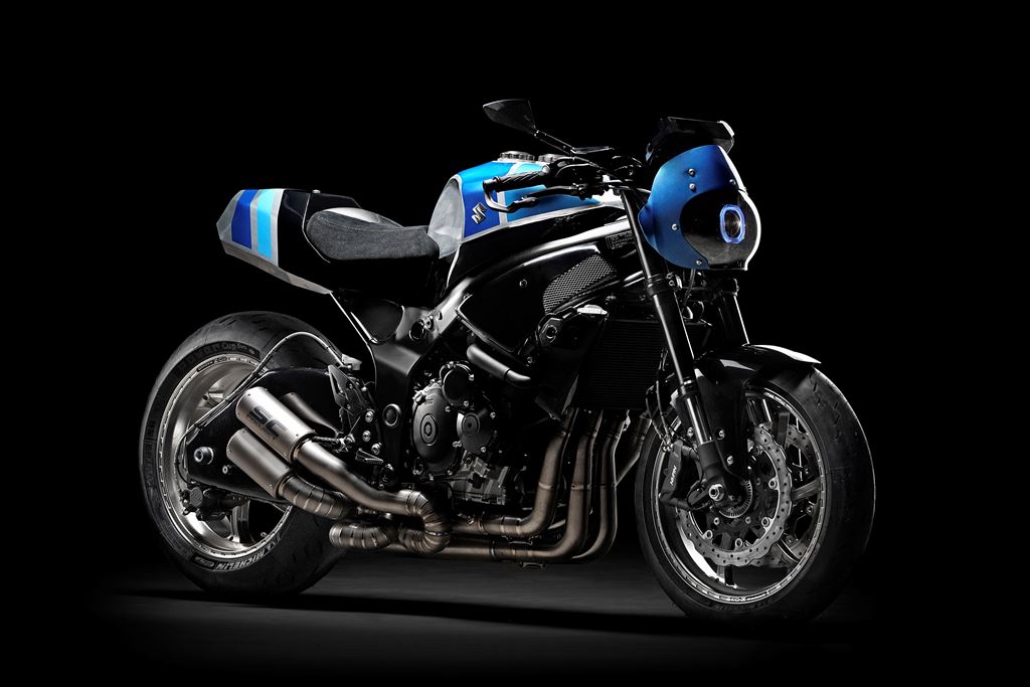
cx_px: 515
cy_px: 344
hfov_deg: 10.3
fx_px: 5723
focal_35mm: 200
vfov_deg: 6.9
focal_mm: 200
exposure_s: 1/125
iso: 200
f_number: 10
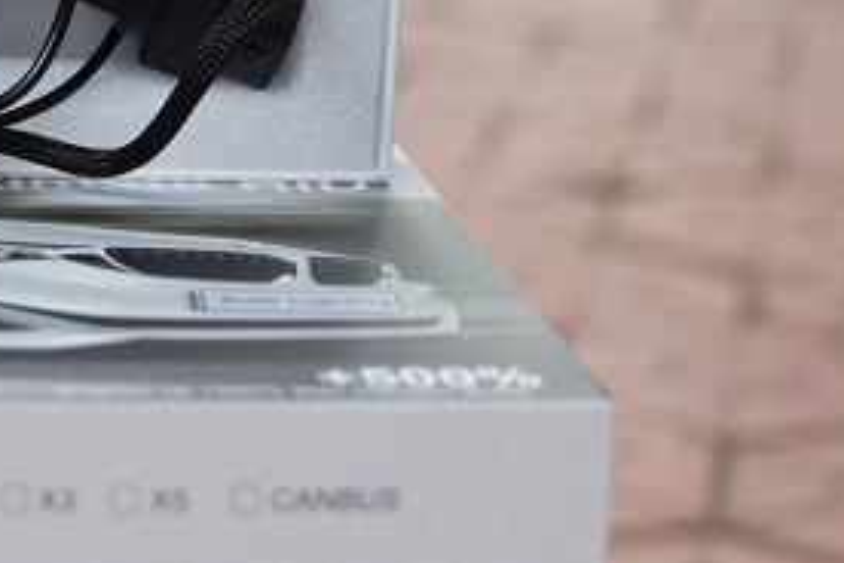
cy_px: -49
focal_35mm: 133
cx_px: -150
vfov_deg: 10.2
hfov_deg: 14.9
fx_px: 3124
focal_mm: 35
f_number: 2.8
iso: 640
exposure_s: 1/500
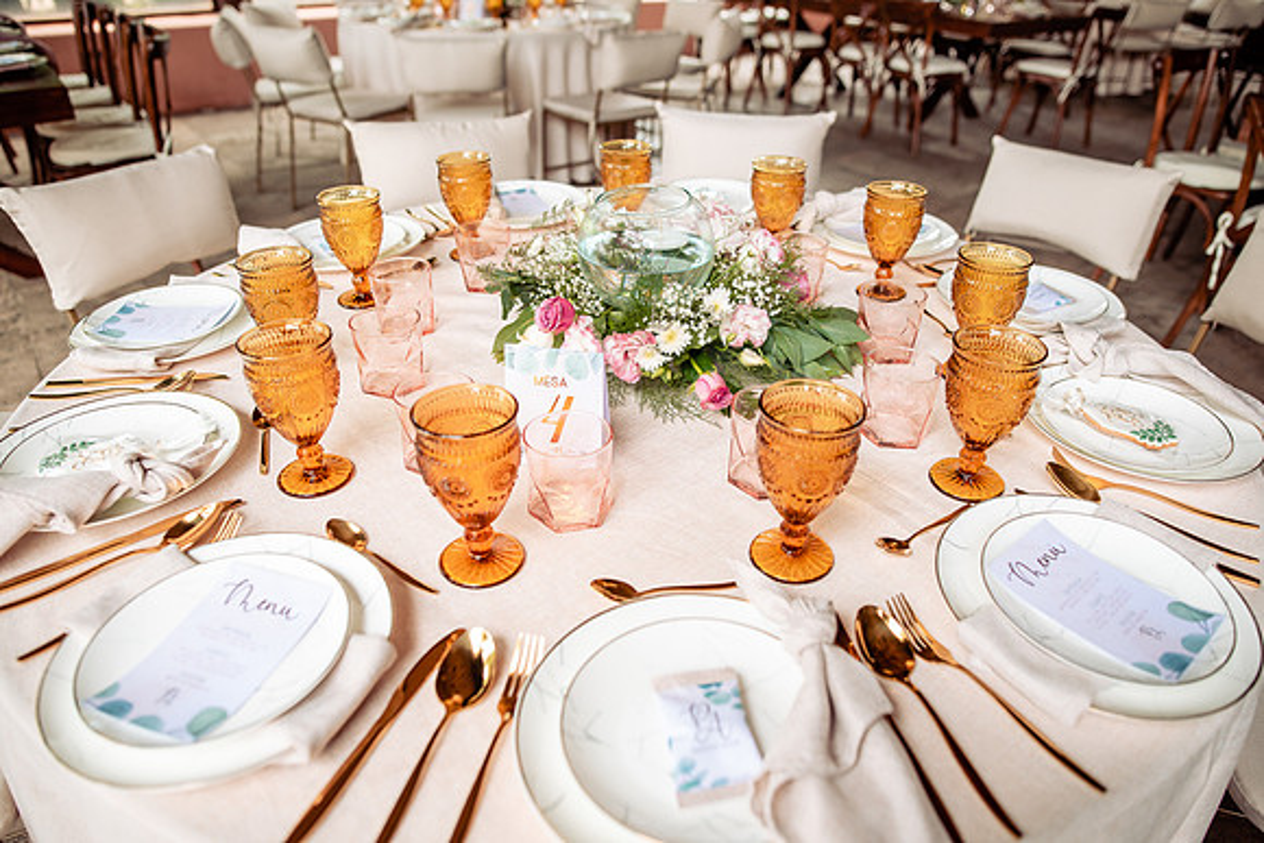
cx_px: 632
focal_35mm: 24
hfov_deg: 73.7
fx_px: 843
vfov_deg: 53.2
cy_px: 422
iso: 400
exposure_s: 1/320
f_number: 2.5
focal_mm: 24
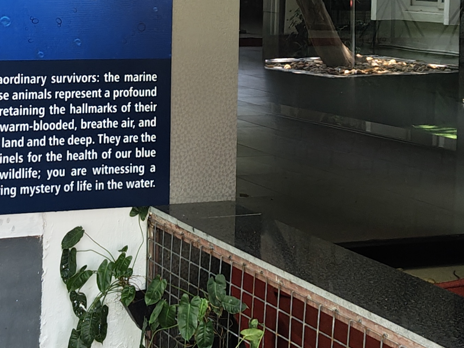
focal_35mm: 92
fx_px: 1233
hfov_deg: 21.0
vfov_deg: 15.8
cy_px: 4
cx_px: 91
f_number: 1.88
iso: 119
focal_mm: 5.56
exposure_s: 1/60
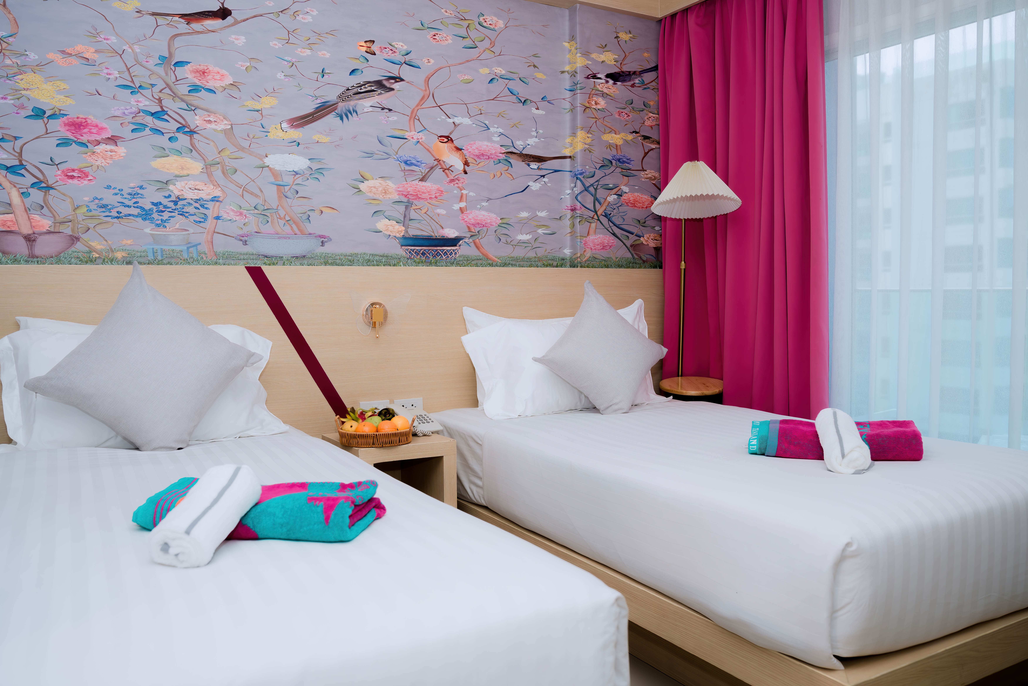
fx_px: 799
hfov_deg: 65.5
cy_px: 343
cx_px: 514
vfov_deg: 46.4
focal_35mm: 28
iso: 125
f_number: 4
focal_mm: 28
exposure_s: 1/100
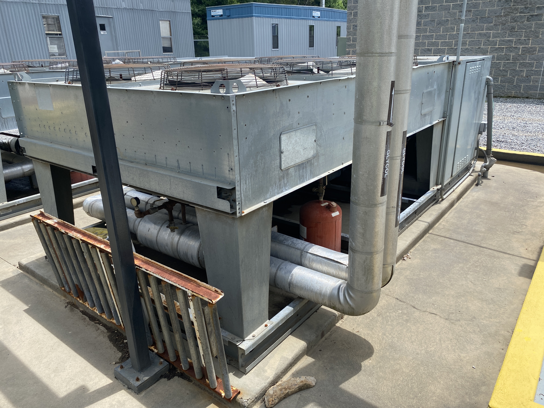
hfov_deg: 67.3
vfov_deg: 53.1
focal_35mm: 26
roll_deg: +1.0
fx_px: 409
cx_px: 272
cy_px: 204
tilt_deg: -22.5
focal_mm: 4.25
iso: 32
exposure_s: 1/1464
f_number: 1.8
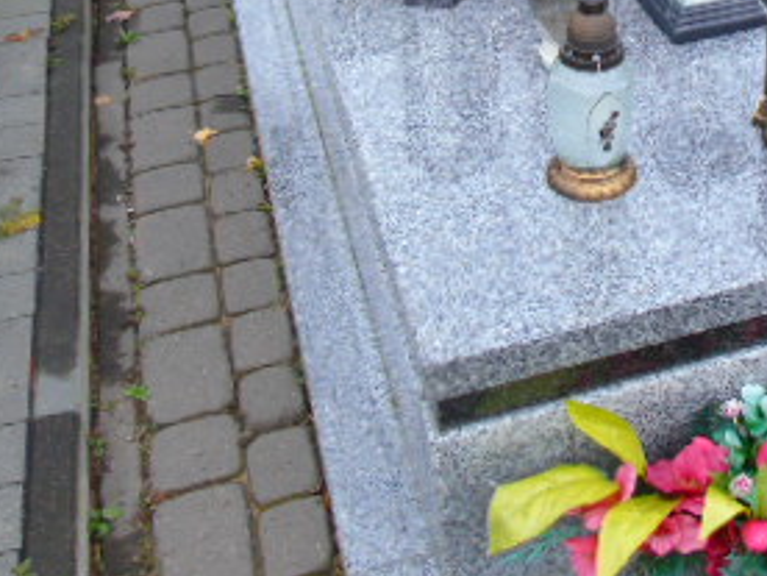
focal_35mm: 58
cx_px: 648
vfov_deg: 23.9
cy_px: -22
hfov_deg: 32.1
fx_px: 1285
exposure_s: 1/30
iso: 80
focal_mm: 4.4
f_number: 3.4
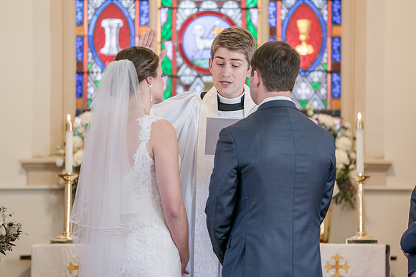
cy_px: 115
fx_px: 2942
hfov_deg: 8.1
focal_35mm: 255
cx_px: 223
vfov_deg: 5.4
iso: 2000
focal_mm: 200
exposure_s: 1/160
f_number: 2.8
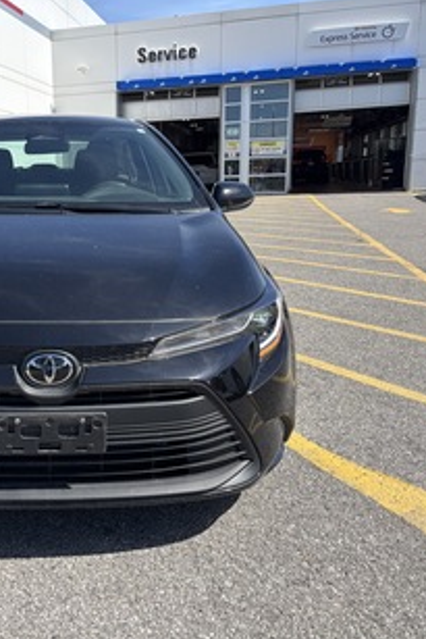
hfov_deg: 34.4
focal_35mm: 37
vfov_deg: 51.9
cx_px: 60
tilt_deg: -12.9
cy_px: 324
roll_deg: +2.4
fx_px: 656
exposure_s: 1/2710
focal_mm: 5.96
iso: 50
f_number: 1.6
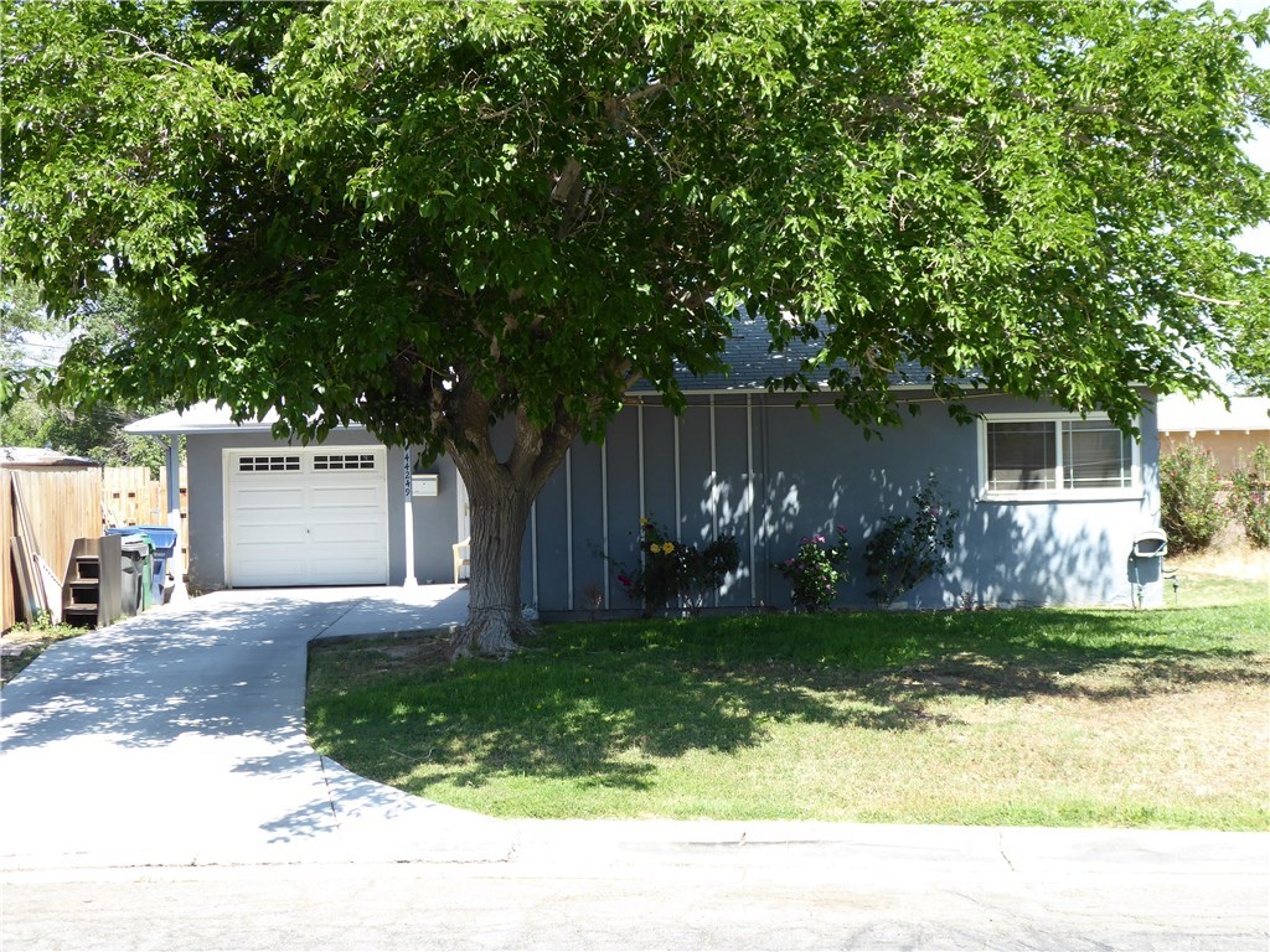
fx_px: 1798
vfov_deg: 29.7
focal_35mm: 49
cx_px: 635
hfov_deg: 38.9
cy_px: 476
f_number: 4
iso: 80
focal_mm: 8.4
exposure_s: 1/160
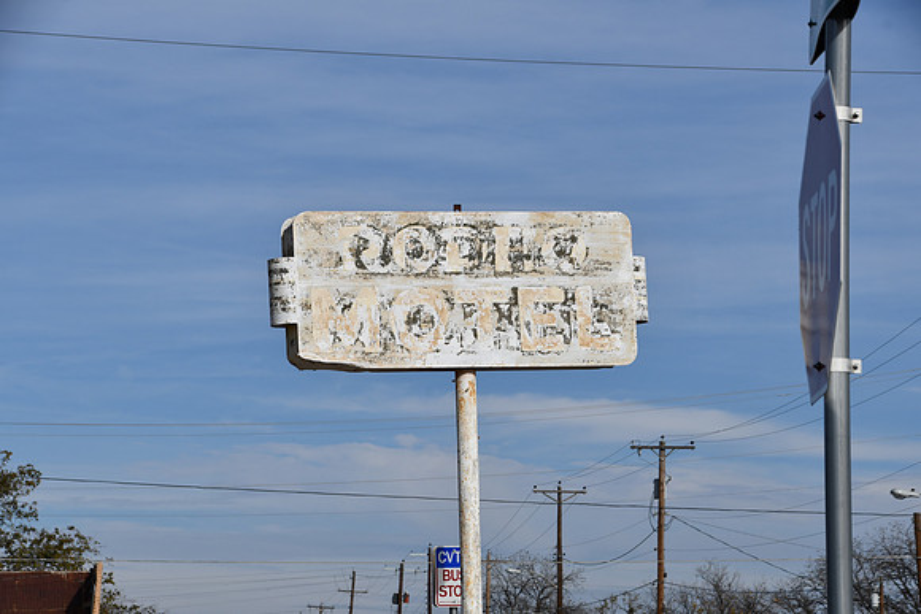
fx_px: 3761
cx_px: 460
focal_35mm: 147
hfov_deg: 14.0
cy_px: 307
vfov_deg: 9.3
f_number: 11
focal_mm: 98
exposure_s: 1/500
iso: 100
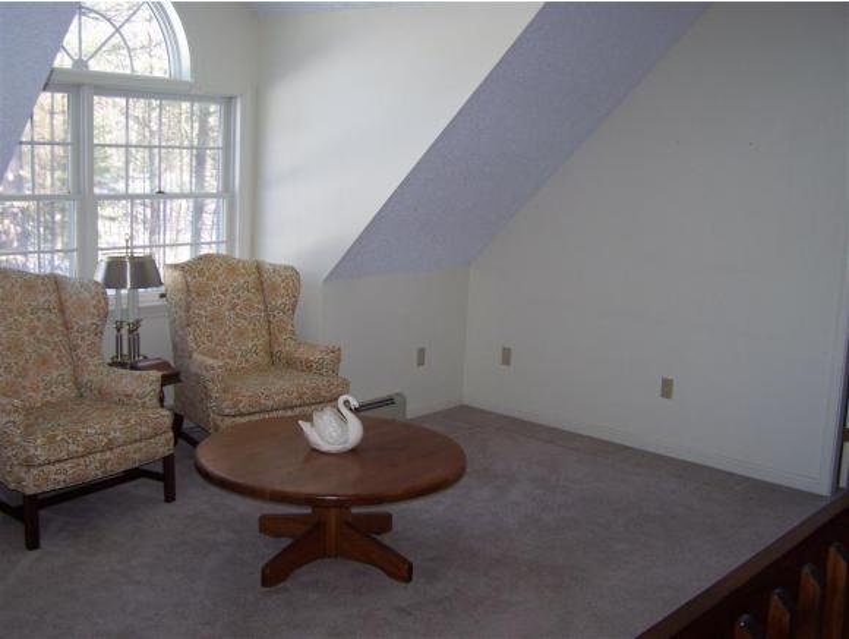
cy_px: 320
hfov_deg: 48.9
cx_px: 424
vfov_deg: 37.8
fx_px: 933
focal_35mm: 38
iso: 80
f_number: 2.8
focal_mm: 6.3
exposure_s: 1/60
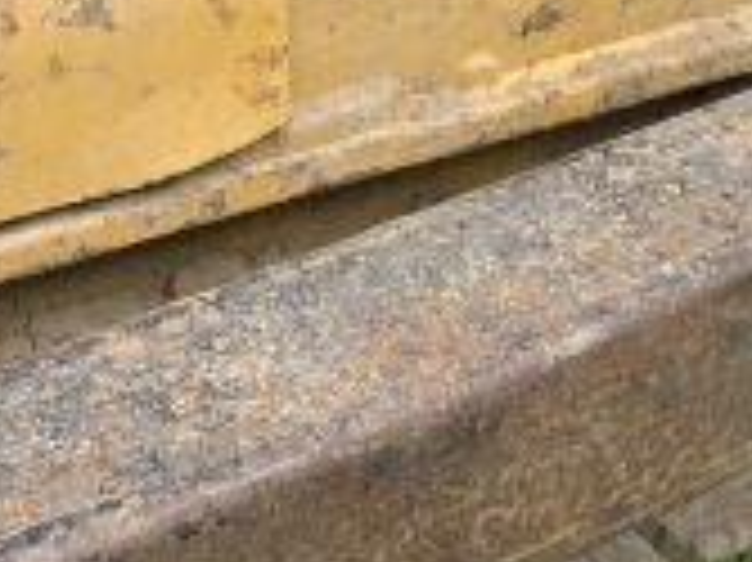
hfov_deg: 14.0
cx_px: 257
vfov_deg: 10.4
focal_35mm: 141
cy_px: 0
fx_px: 3061
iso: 80
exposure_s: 1/2993
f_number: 1.7
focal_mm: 6.3
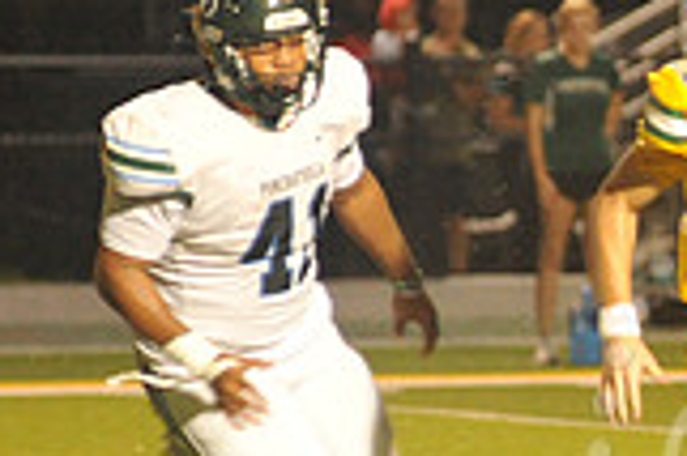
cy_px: 477
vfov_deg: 1.9
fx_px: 13745
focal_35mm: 721
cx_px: 994
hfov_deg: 2.9
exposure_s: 1/250
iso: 6400
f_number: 4
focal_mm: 200
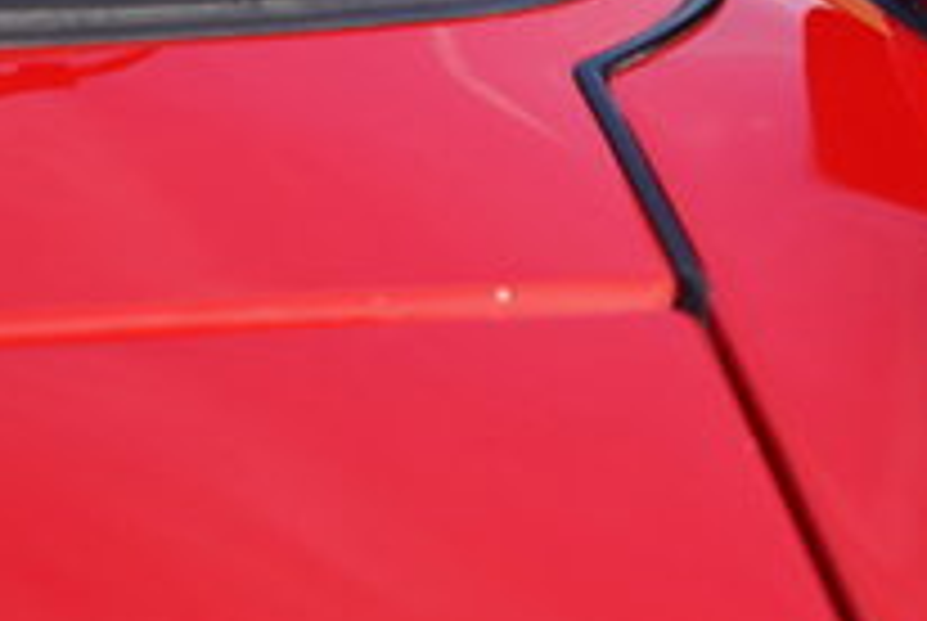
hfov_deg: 6.9
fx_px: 7555
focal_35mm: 293
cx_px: 1350
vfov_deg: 4.7
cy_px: -331
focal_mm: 59
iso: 100
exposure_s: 1/640
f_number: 4.5
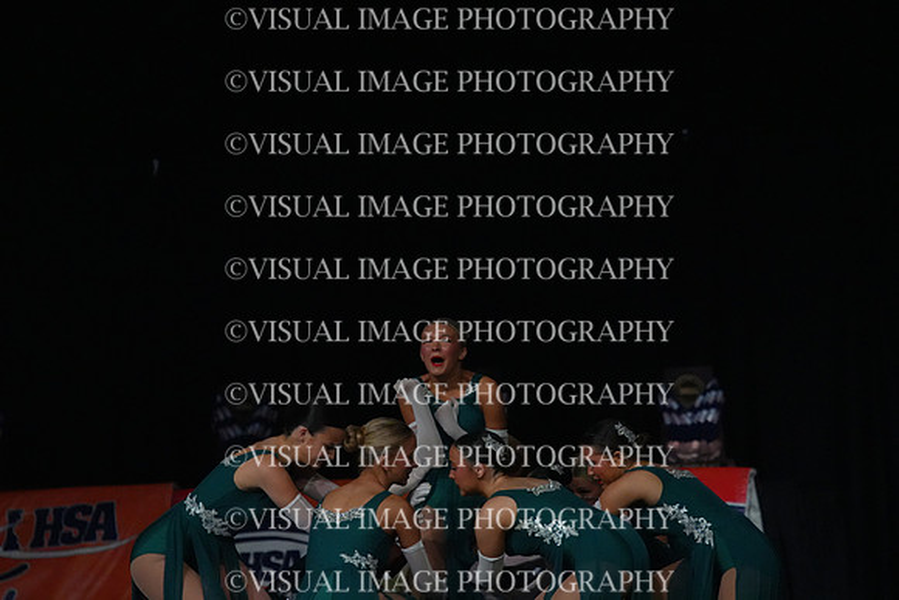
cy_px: 300
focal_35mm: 285
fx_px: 7118
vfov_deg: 4.8
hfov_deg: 7.2
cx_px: 450
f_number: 5.6
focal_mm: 285
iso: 12800
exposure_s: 1/1000
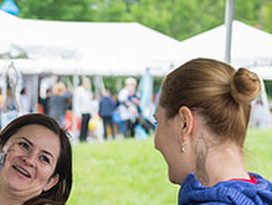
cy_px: 229
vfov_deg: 8.4
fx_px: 1376
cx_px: 10
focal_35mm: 175
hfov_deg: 11.2
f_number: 4
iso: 200
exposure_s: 1/250
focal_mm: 58
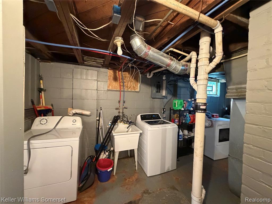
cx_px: 136
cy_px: 102
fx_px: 110
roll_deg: -1.2
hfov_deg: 102.1
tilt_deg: -1.9
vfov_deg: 85.7
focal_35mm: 14
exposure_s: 1/60
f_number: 2.2
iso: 1250
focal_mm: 2.22
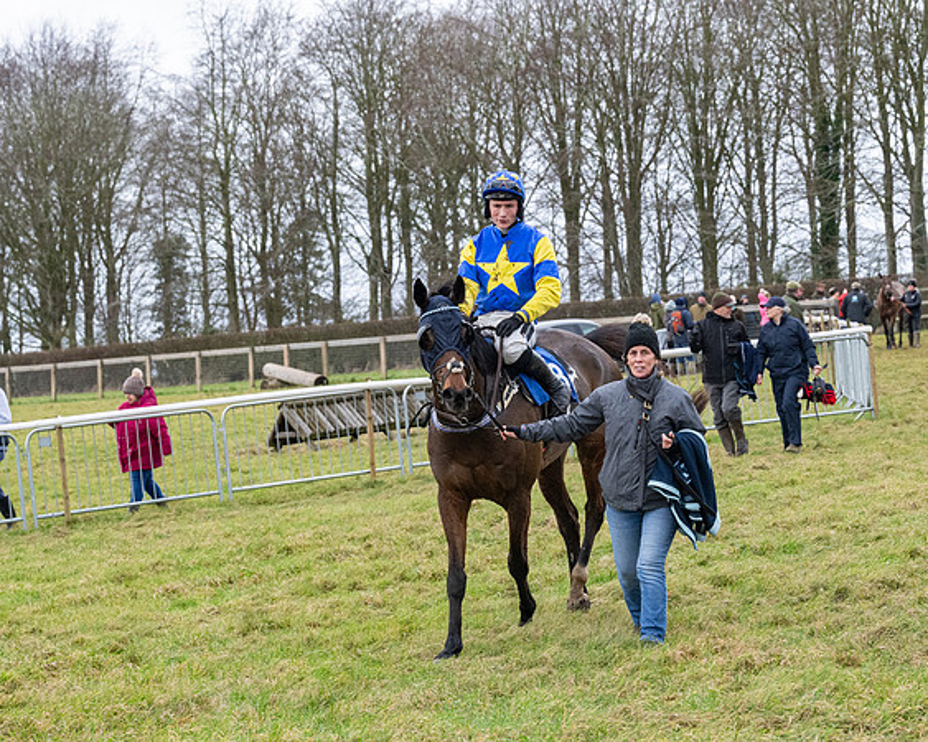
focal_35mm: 118
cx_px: 480
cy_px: 371
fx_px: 3248
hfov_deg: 16.3
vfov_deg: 13.0
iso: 1600
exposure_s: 1/500
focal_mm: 70
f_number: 5
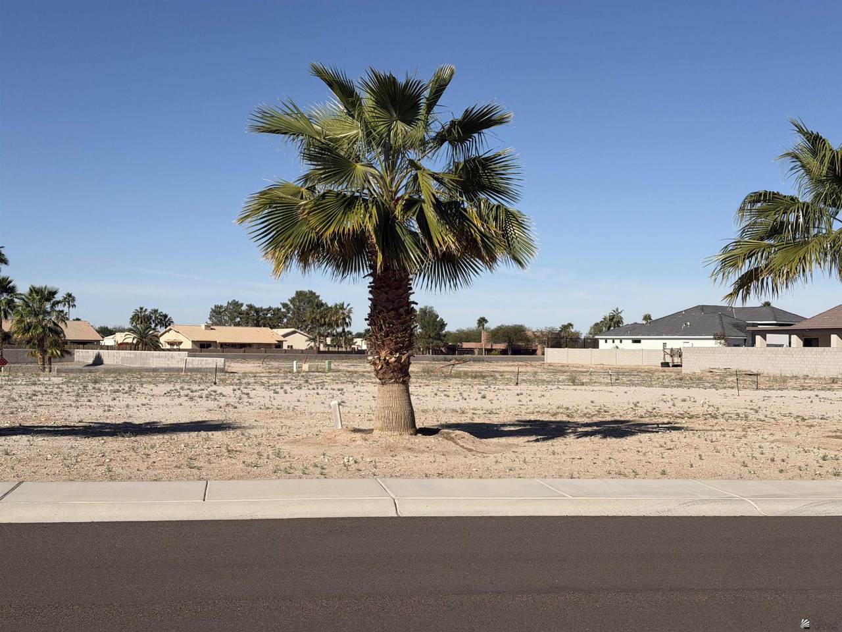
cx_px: 421
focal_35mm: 48
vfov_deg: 30.3
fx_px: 1168
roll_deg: -0.8
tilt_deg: +2.1
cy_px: 316
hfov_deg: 39.7
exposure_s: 1/9901
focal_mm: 6.76
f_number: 1.78
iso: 64
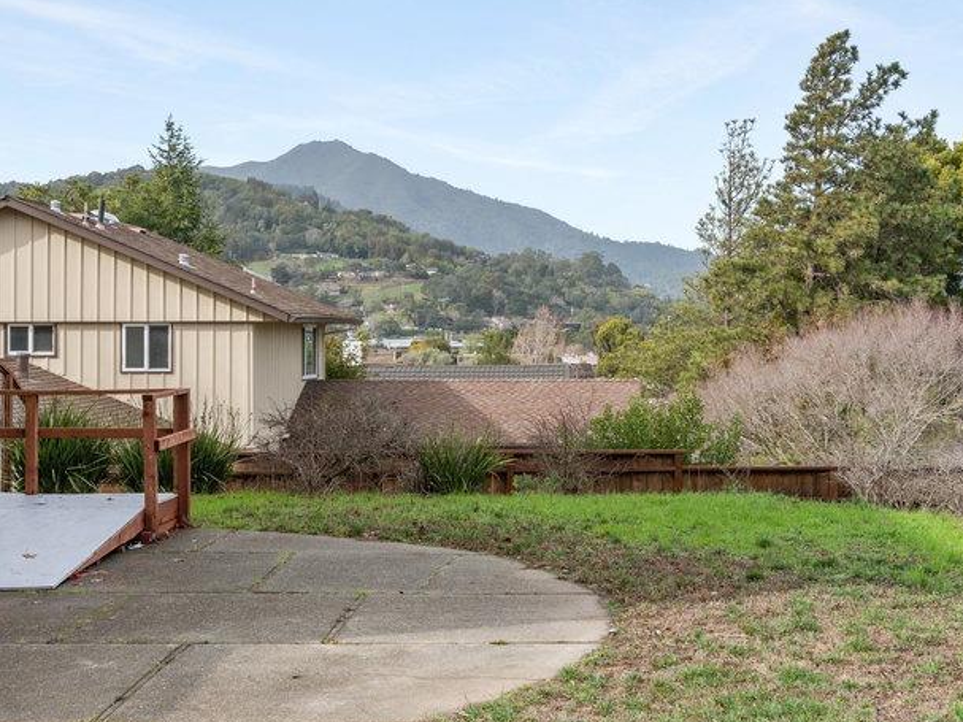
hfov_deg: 33.6
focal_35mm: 57
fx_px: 1585
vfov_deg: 25.6
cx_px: 620
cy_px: 295
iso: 400
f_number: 9
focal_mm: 30
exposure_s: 1/800
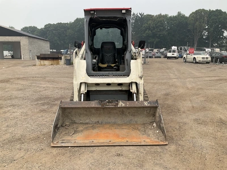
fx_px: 190
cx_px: 114
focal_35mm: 29
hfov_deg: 61.7
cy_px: 85
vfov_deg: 48.2
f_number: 1.8
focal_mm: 3
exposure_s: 1/2141
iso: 25
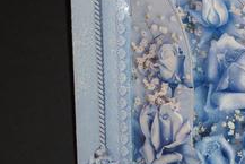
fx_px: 1321
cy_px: 115
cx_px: 218
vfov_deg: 7.1
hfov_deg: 10.5
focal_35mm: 194
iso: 100
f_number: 4.3
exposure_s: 1/40
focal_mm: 14.7
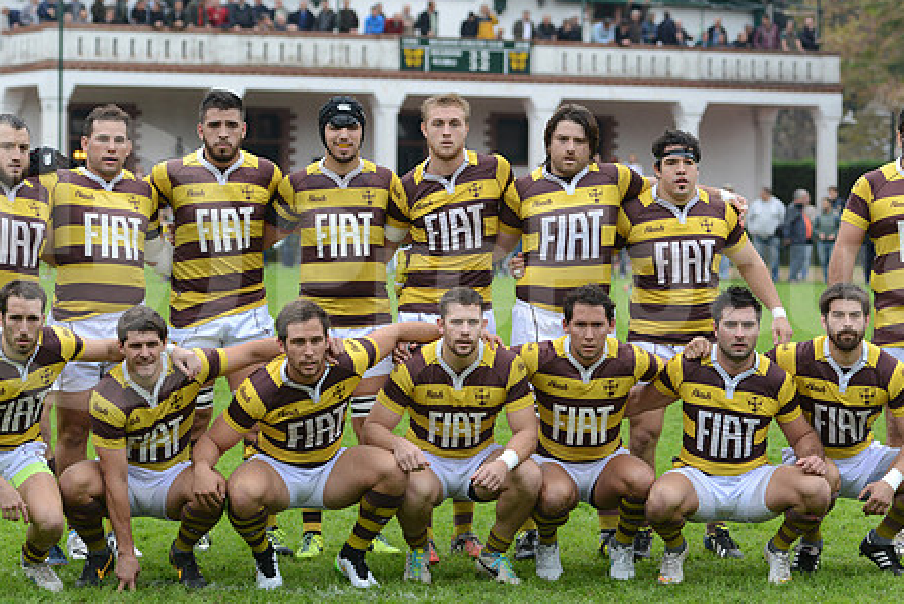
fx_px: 4747
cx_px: 441
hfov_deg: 10.9
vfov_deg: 7.3
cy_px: 265
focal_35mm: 189
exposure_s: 1/400
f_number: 4
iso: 640
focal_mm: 145
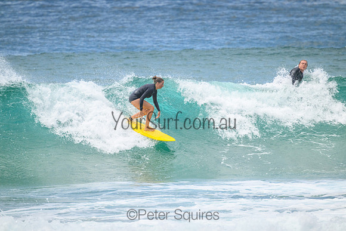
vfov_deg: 1.7
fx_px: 7690
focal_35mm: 800
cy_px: 116
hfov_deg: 2.6
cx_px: 173
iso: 1400
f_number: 11
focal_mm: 800
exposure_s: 1/3200
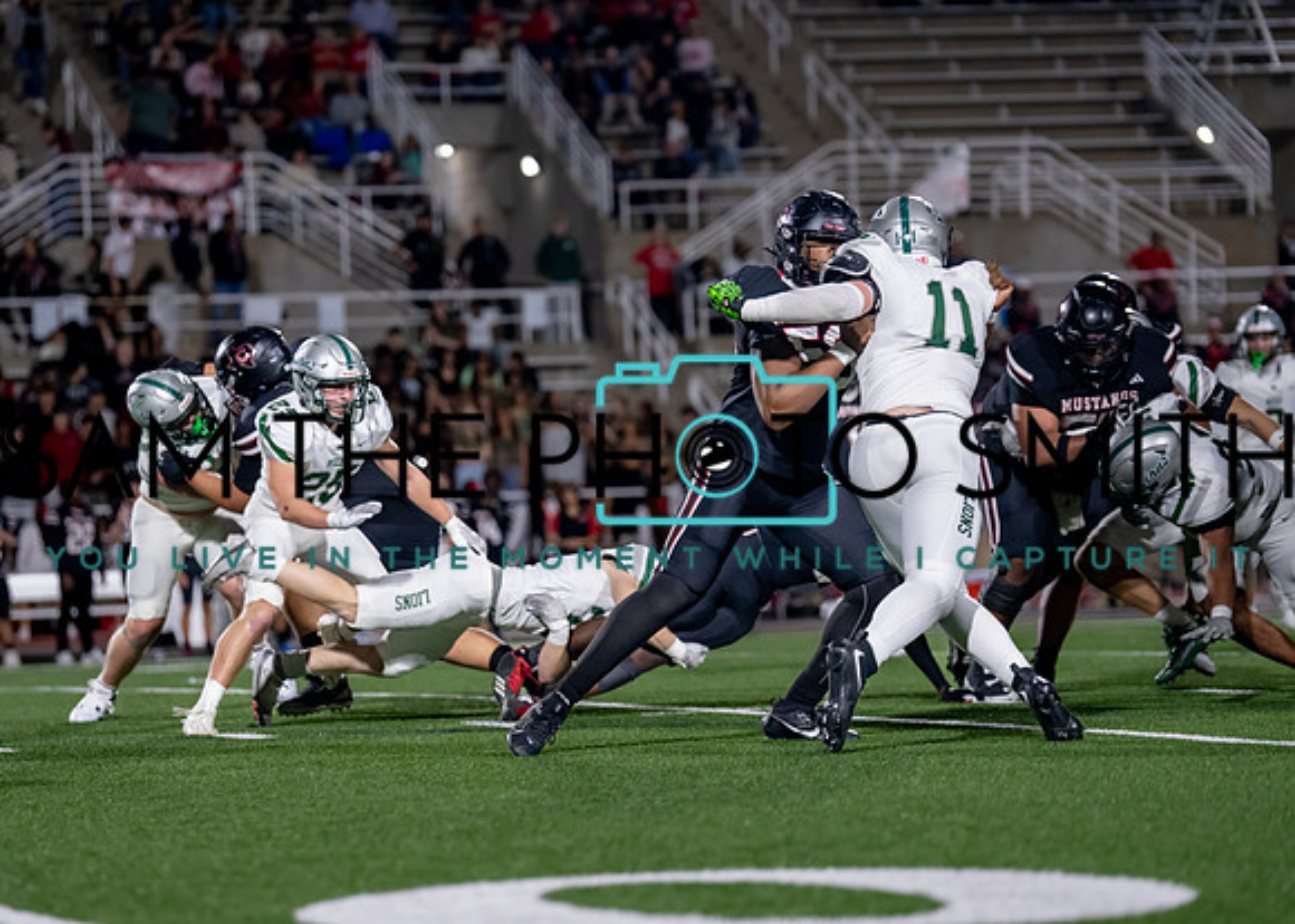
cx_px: 585
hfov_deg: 12.6
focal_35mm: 160
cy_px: 471
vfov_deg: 9.0
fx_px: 5880
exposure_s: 1/1250
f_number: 2.8
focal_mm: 137
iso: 3200
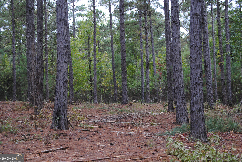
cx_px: 121
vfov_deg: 16.6
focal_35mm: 82
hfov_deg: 24.6
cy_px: 81
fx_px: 555
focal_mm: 55
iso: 200
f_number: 5
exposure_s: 1/80
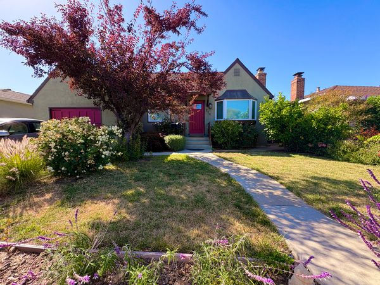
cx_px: 190
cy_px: 142
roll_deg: +0.2
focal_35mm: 14
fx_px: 154
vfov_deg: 85.7
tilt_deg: -2.9
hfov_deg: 102.1
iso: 50
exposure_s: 1/296
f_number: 2.2
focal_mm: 2.22
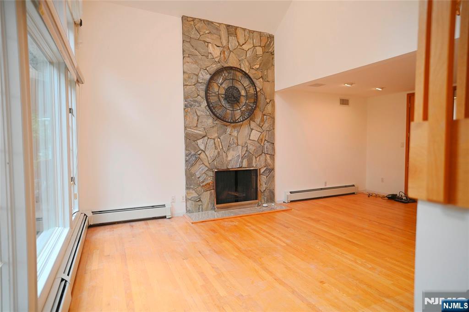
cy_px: 156
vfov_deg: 64.5
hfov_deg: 87.0
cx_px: 234
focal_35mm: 19
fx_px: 247
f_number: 1.4
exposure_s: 1/250
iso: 110
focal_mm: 13
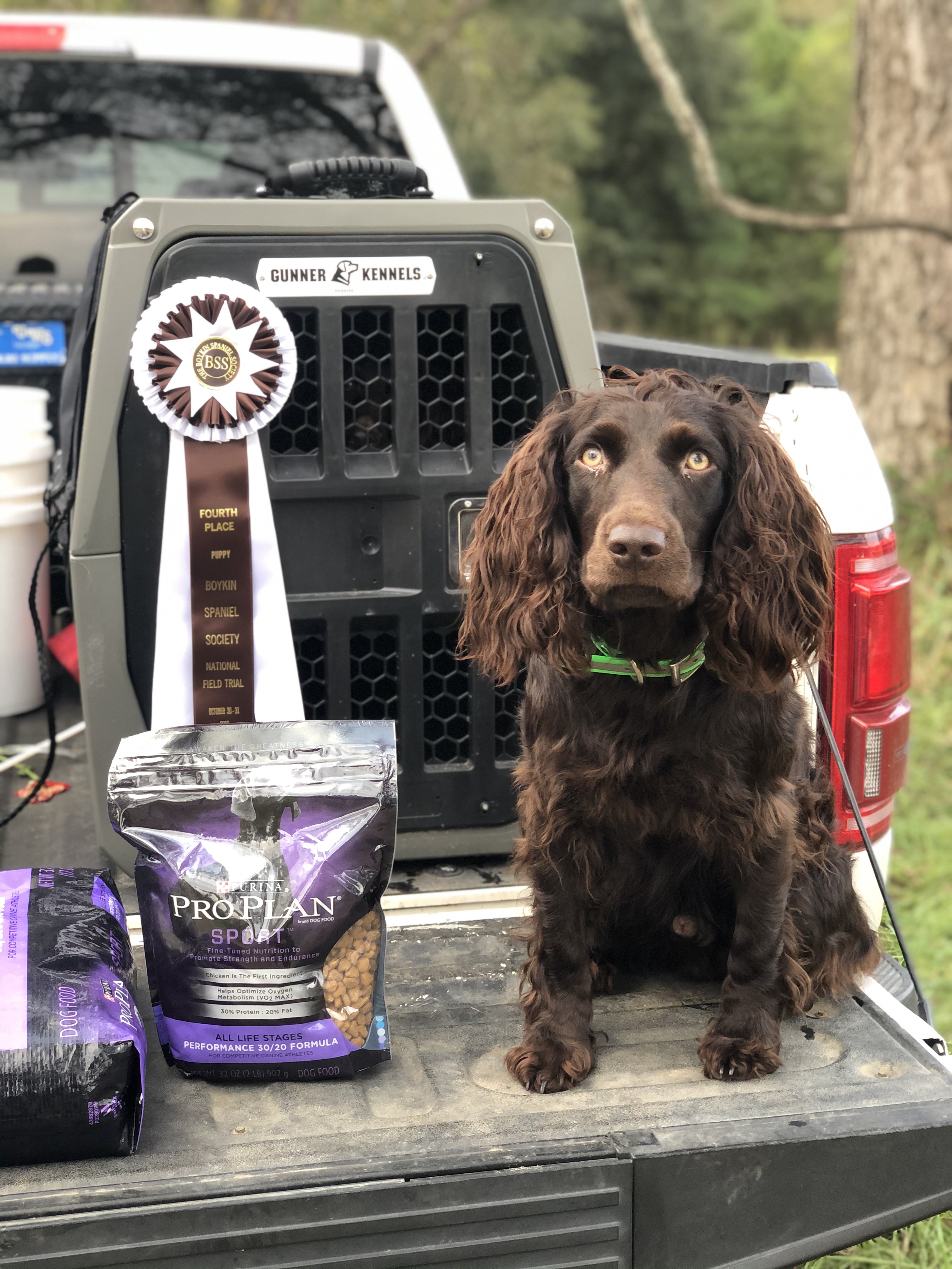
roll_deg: +0.0
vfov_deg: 36.8
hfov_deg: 28.0
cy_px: 634
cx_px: 476
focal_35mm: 52
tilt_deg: -8.4
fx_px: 1907
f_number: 2.4
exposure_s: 1/40
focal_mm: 6
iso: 80
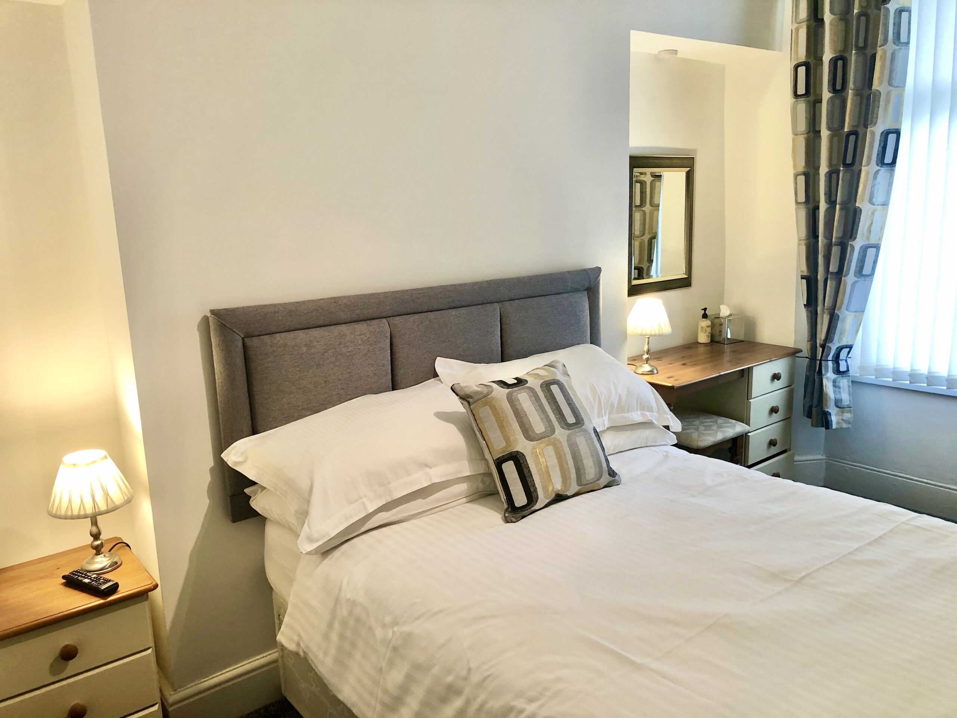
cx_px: 478
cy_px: 359
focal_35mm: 28
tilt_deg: -11.9
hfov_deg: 63.4
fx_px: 774
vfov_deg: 49.7
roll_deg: +1.6
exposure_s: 1/33
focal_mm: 3.99
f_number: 1.8
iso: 40
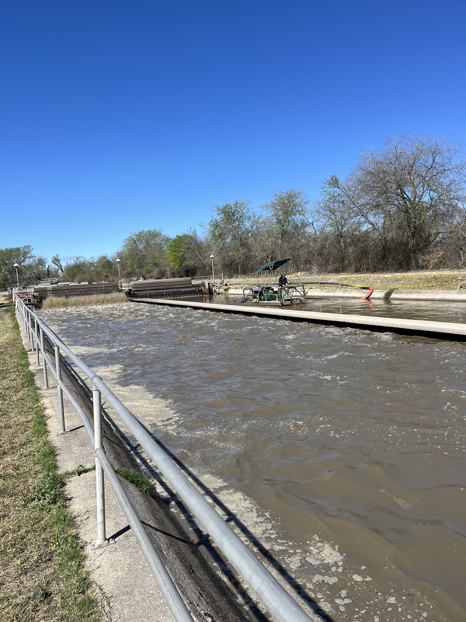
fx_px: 467
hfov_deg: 53.1
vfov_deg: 67.3
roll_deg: +4.0
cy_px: 311
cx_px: 233
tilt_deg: -3.5
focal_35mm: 26
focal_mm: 5.1
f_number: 1.6
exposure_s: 1/4149
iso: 50
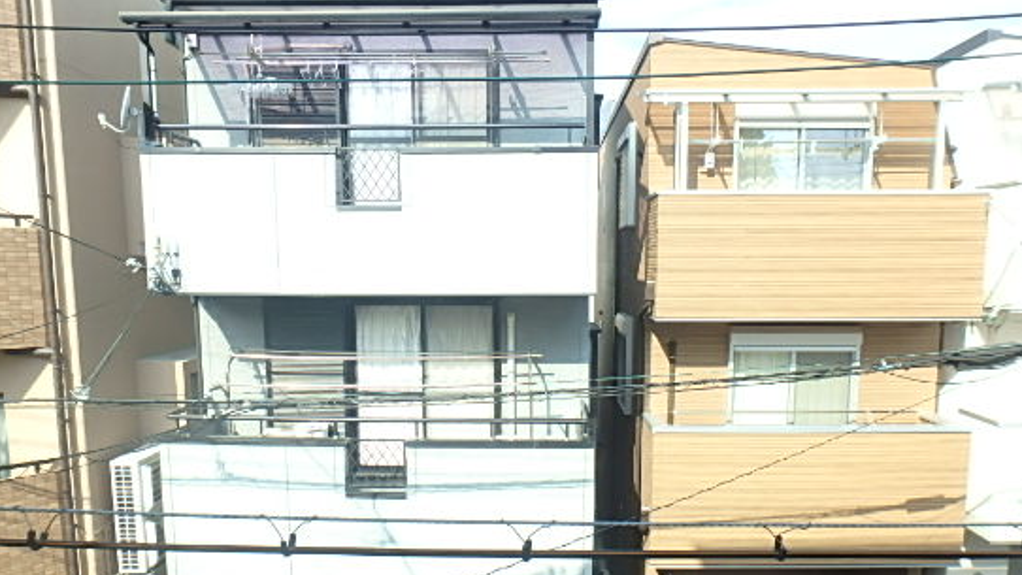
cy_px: 388
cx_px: 522
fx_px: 732
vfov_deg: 42.3
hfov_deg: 69.8
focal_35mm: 27
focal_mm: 3.7
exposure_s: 1/400
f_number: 3.5
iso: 125
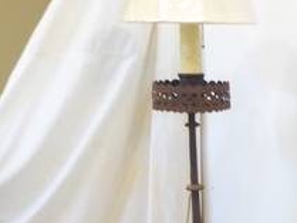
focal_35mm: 92
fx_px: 790
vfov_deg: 15.9
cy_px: 206
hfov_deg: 20.2
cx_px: 334
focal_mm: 5.4
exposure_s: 1/15
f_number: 3.5
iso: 400
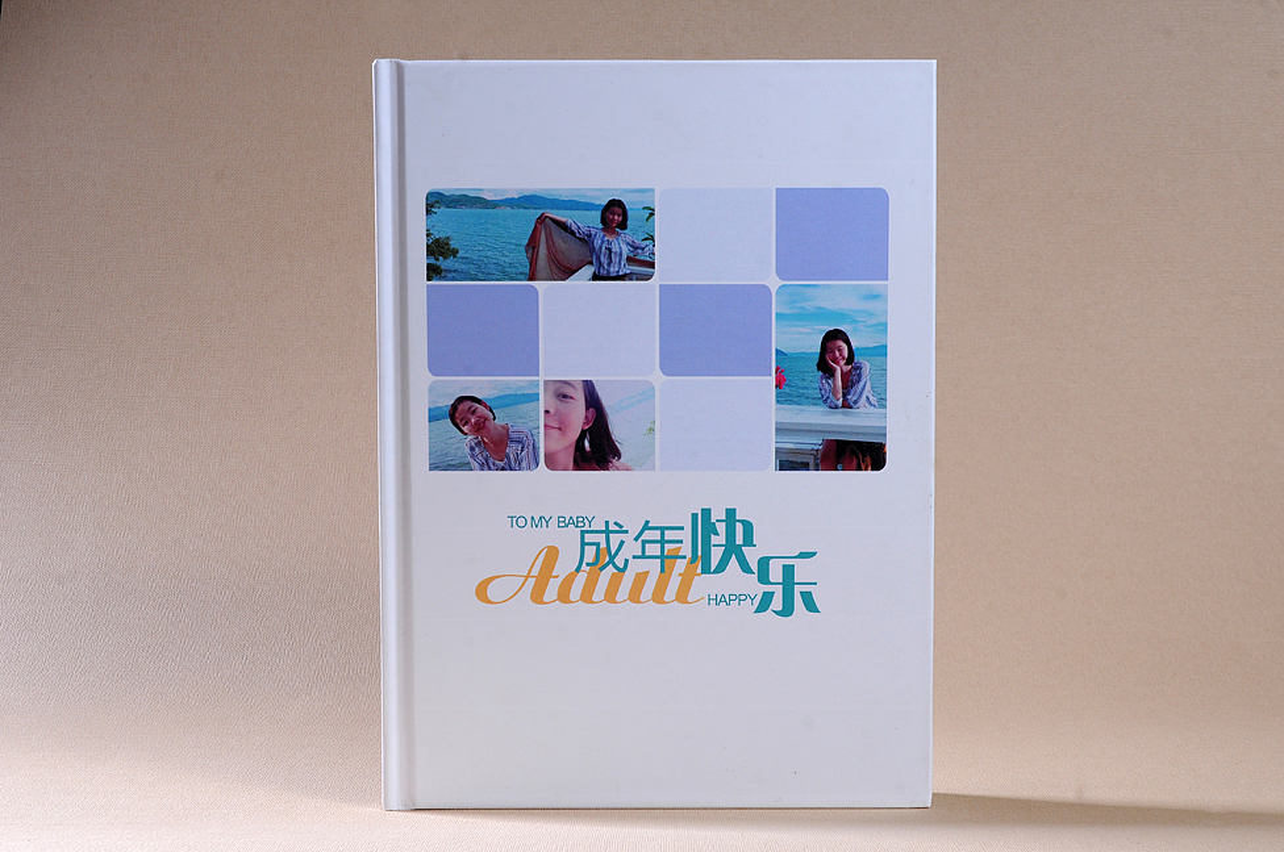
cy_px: 426
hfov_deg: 28.1
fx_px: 2565
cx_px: 642
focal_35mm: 72
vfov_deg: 18.9
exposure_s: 1/160
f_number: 14
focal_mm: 48
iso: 250
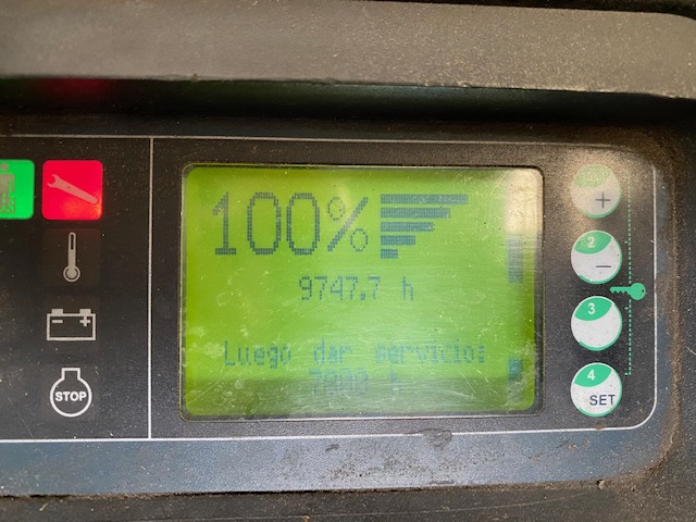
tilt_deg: -72.0
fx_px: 523
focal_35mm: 26
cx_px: 348
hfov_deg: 67.3
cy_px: 261
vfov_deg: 53.1
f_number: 1.8
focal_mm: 4.25
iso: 500
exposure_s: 1/60
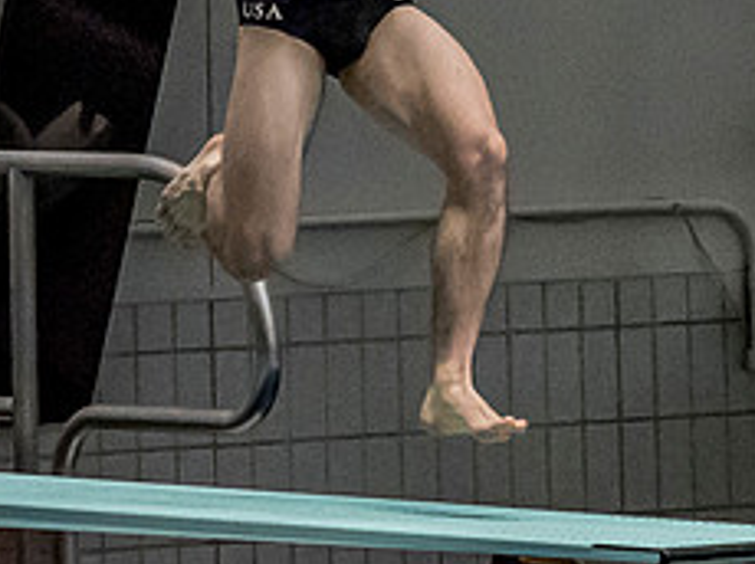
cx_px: 207
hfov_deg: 4.1
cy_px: -172
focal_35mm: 487
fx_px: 10611
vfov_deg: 3.0
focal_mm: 60
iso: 4000
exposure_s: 1/1600
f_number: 2.8
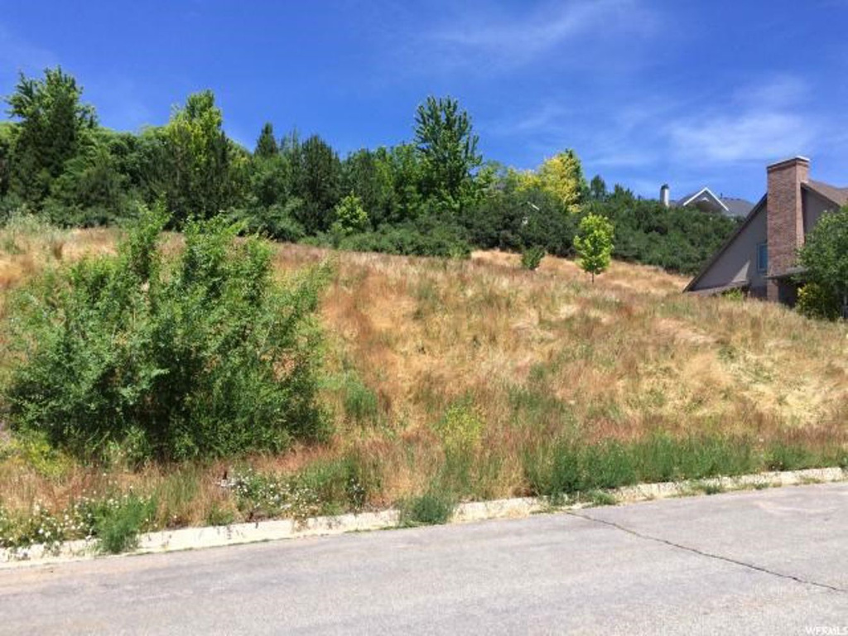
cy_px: 318
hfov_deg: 61.7
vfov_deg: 48.2
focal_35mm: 29
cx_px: 424
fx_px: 710
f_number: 2.2
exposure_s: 1/1580
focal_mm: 4.15
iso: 32
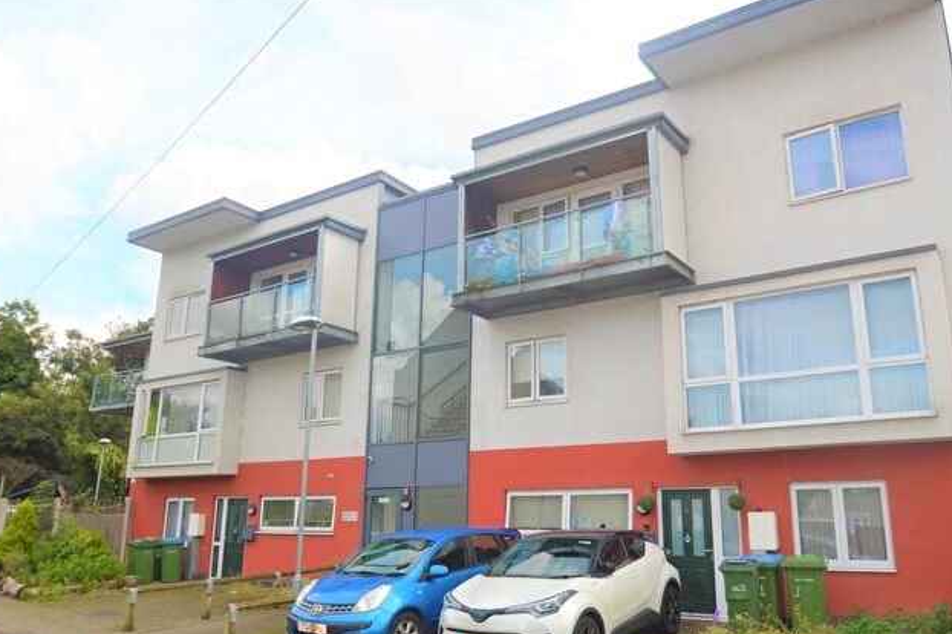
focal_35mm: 27
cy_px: 348
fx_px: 714
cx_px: 490
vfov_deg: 47.8
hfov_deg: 67.4
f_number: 7.1
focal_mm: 16
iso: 100
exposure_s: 1/200
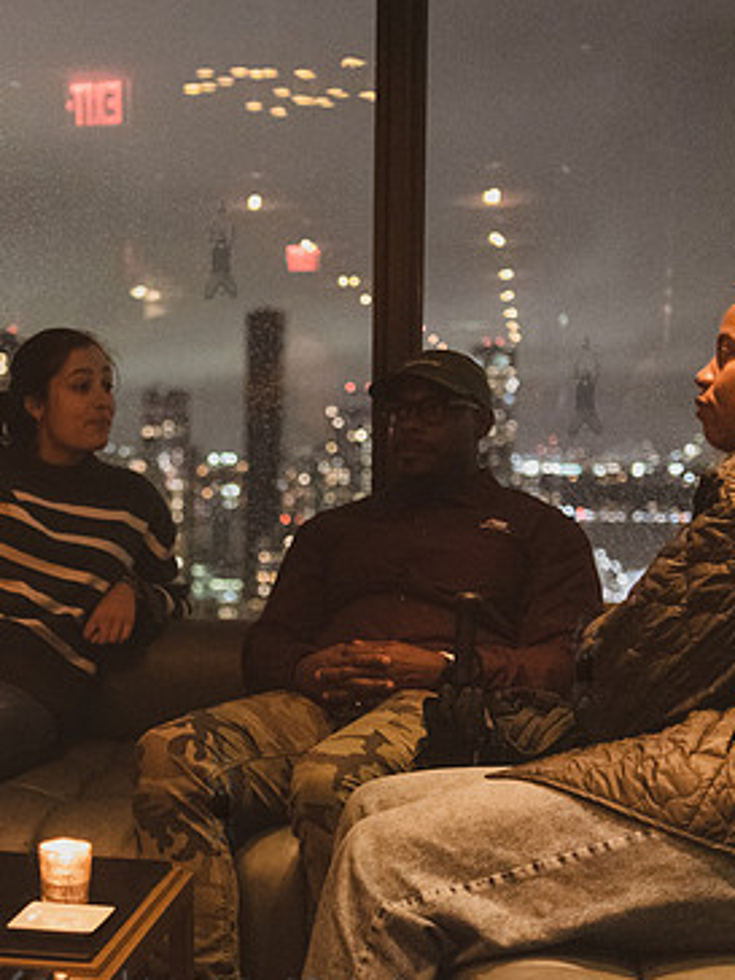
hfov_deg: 24.4
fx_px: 1670
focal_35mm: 59
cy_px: 548
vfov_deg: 32.7
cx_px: 143
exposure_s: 1/160
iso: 8000
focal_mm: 35
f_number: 2.2
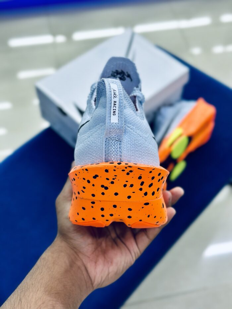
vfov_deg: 39.7
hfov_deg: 30.3
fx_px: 429
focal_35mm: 48
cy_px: 154
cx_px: 116
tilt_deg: -54.2
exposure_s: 1/129
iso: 64
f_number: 1.78
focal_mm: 6.86
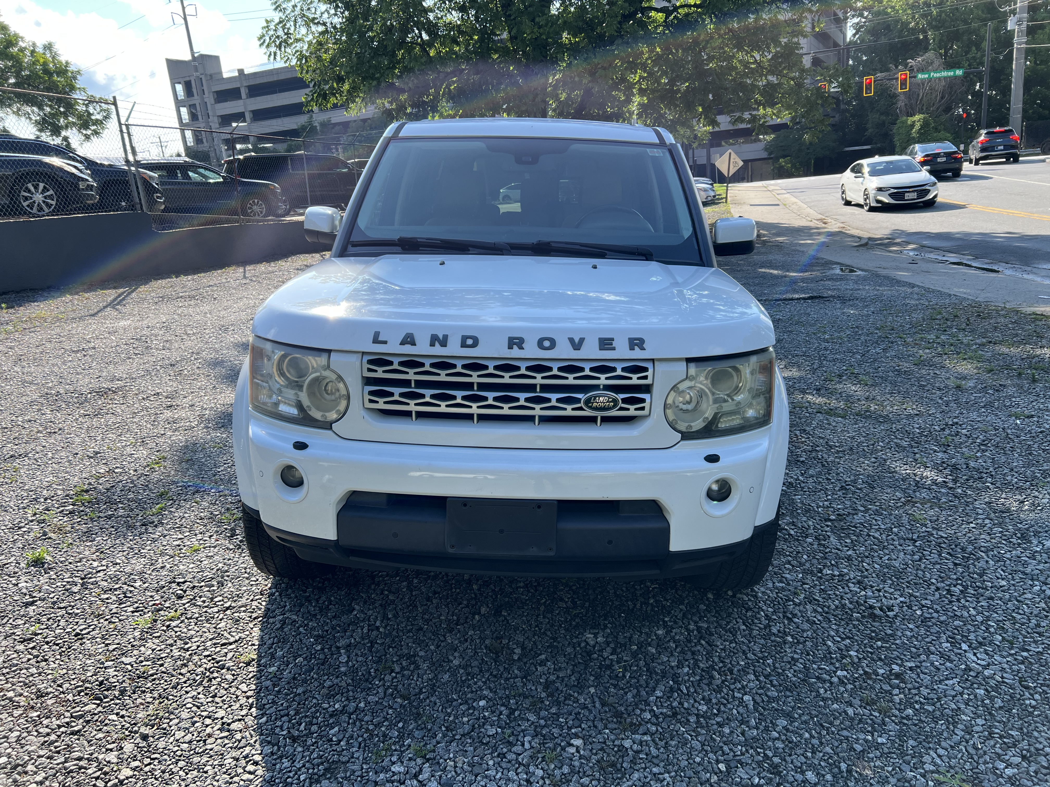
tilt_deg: -15.4
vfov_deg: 53.1
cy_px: 394
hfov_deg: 67.3
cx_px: 525
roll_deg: +5.4
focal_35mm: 26
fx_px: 789
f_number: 1.5
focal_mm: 5.7
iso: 50
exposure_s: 1/1344
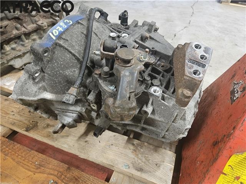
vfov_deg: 58.9
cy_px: 92
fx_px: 163
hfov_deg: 73.9
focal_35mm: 23
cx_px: 123
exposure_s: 1/33
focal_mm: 5.4
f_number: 1.8
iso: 640
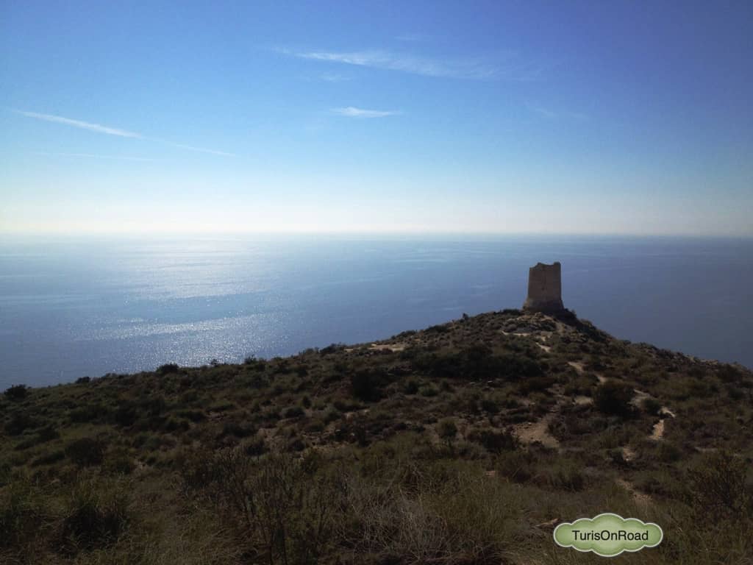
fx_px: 761
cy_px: 282
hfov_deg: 52.6
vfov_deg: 40.7
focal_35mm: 35
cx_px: 376
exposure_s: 1/5025
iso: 50
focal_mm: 4.28
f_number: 2.4
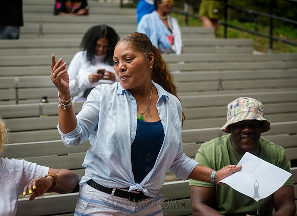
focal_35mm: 95
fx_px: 806
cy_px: 107
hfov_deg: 20.9
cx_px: 139
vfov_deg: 15.2
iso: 3200
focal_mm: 86
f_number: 4
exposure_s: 1/500
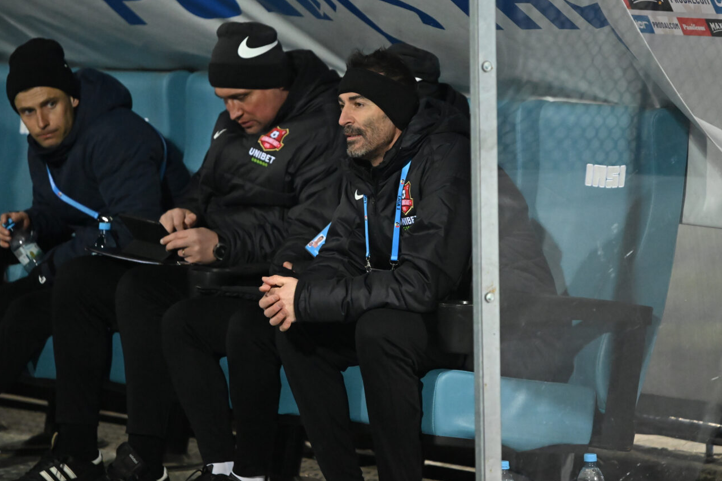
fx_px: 4391
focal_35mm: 219
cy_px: 236
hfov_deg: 9.4
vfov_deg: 6.3
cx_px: 393
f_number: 2.8
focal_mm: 200
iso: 8000
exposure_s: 1/2500
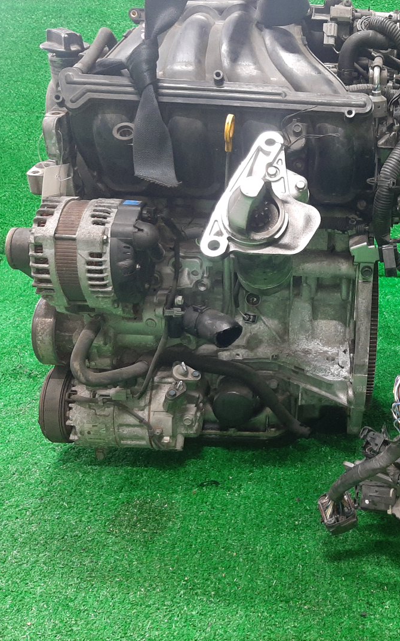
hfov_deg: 33.3
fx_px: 646
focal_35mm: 37
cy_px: 321
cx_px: 330
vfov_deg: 52.8
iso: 209
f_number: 1.7
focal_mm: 3.93
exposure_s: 1/50
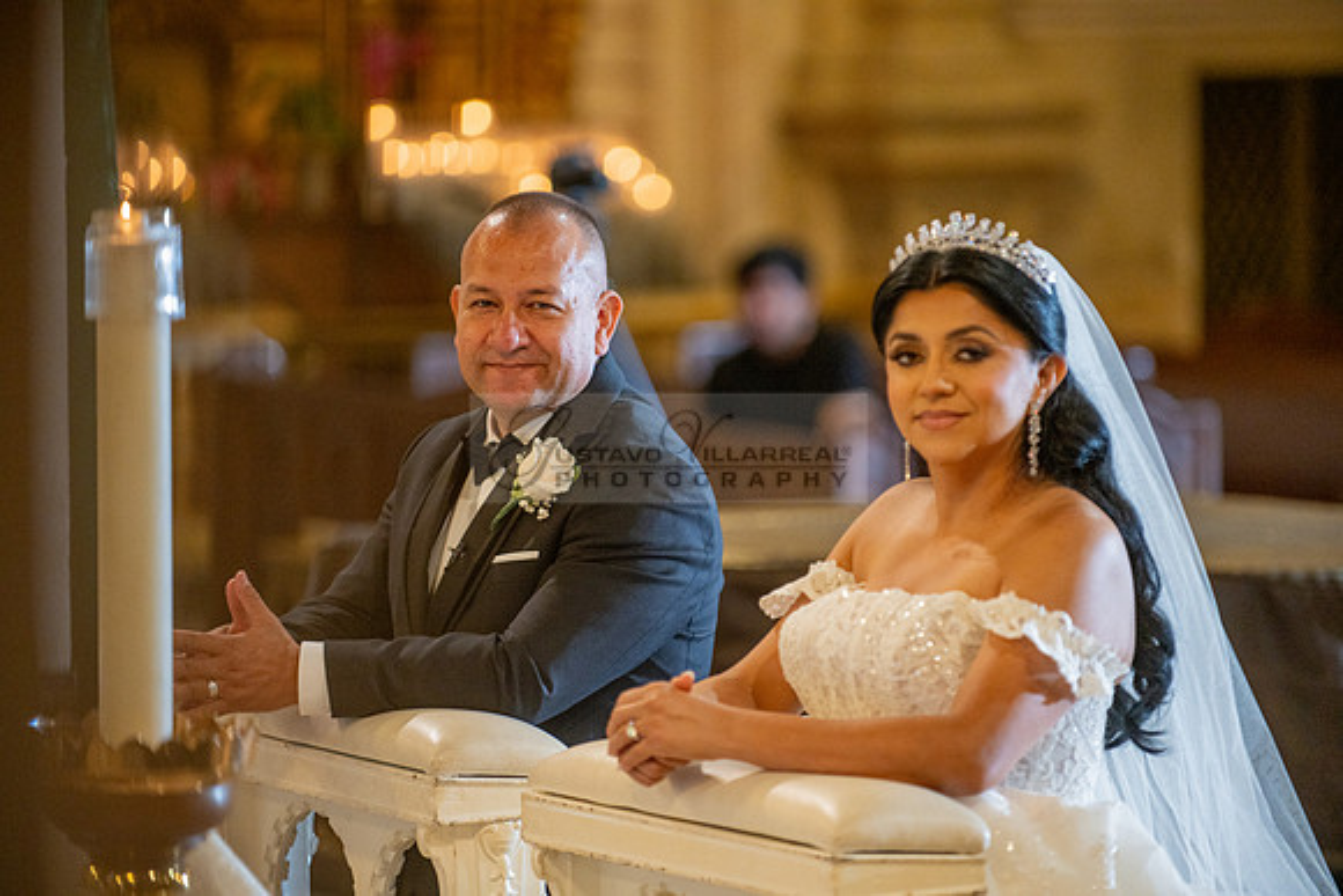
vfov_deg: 6.9
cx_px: 672
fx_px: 7463
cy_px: 448
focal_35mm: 200
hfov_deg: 10.3
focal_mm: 200
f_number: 2.8
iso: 1000
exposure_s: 1/200
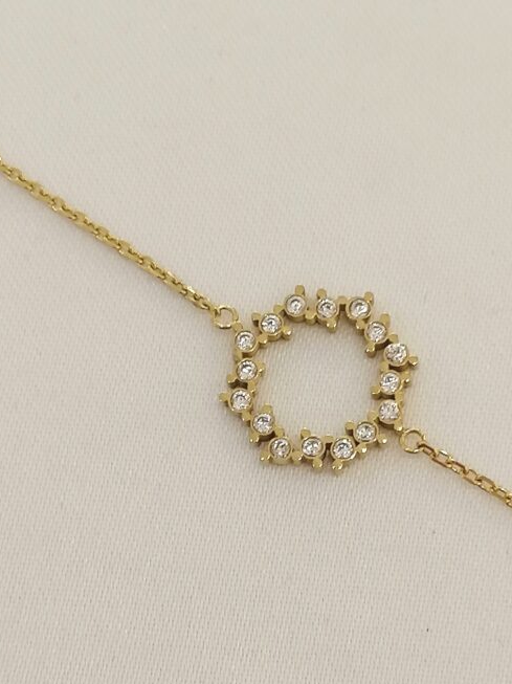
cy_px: 419
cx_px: 294
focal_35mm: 102
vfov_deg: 19.2
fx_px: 2014
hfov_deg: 14.5
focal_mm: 4.75
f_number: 1.8
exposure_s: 1/50
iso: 100
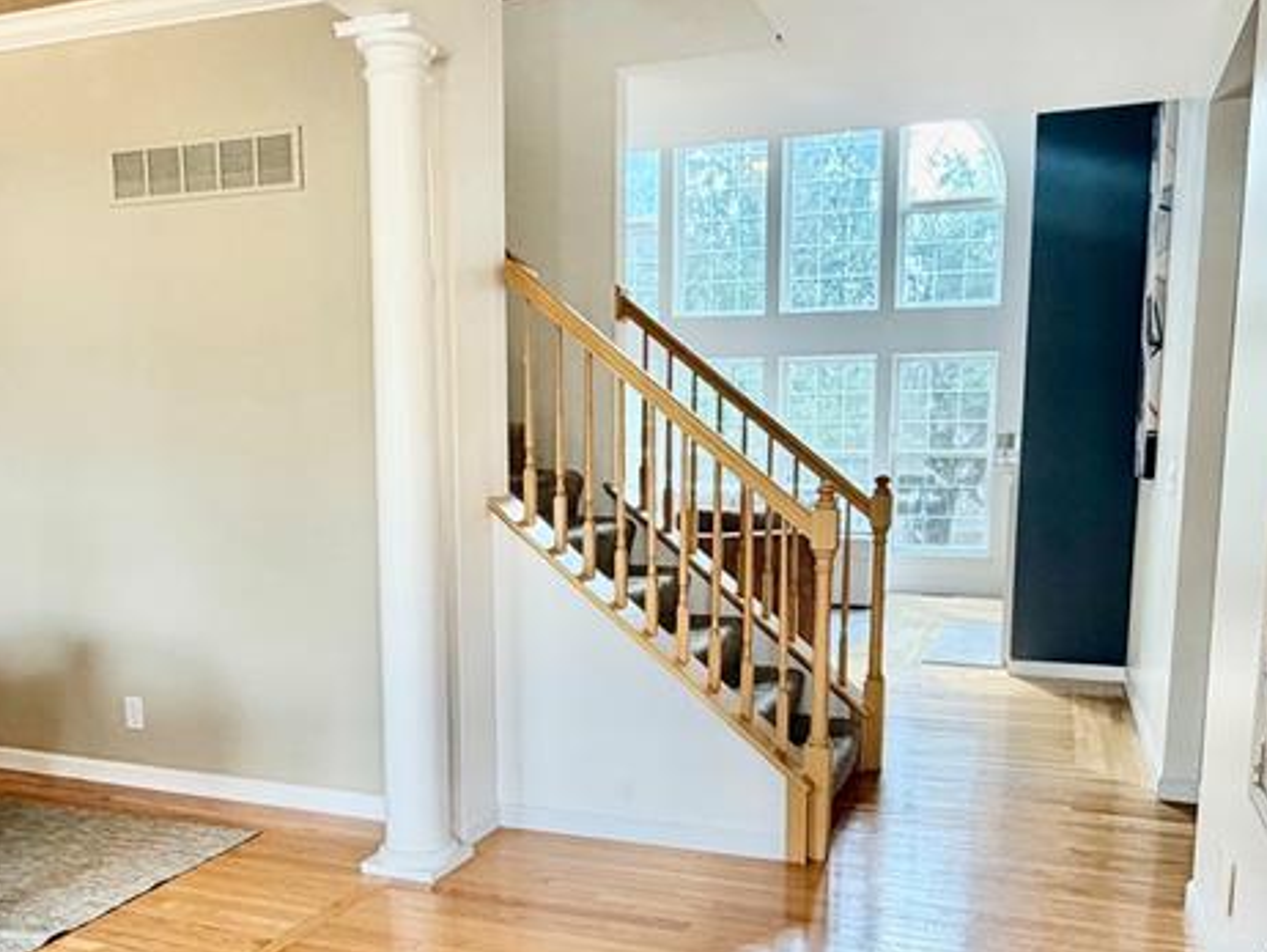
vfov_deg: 45.0
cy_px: 609
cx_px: 636
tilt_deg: -8.2
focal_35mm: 31
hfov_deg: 58.3
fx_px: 1135
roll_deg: -0.2
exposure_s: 1/120
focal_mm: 2.22
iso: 160
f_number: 2.2
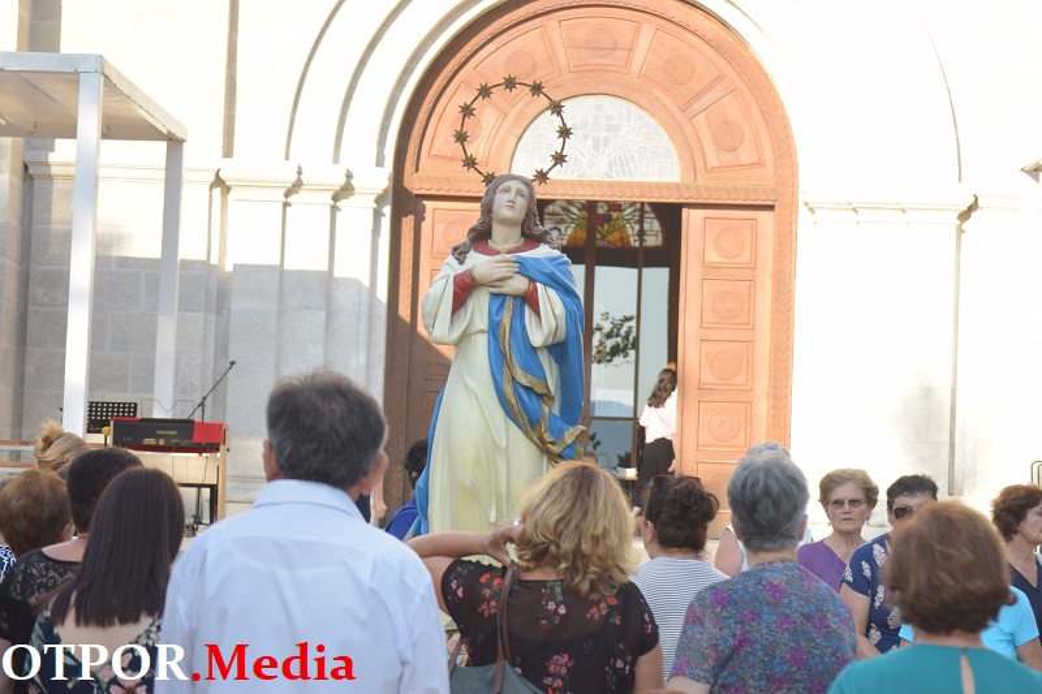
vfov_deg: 13.8
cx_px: 521
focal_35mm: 99
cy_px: 347
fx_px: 2865
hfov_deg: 20.6
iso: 200
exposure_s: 1/200
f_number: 4.2
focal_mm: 66
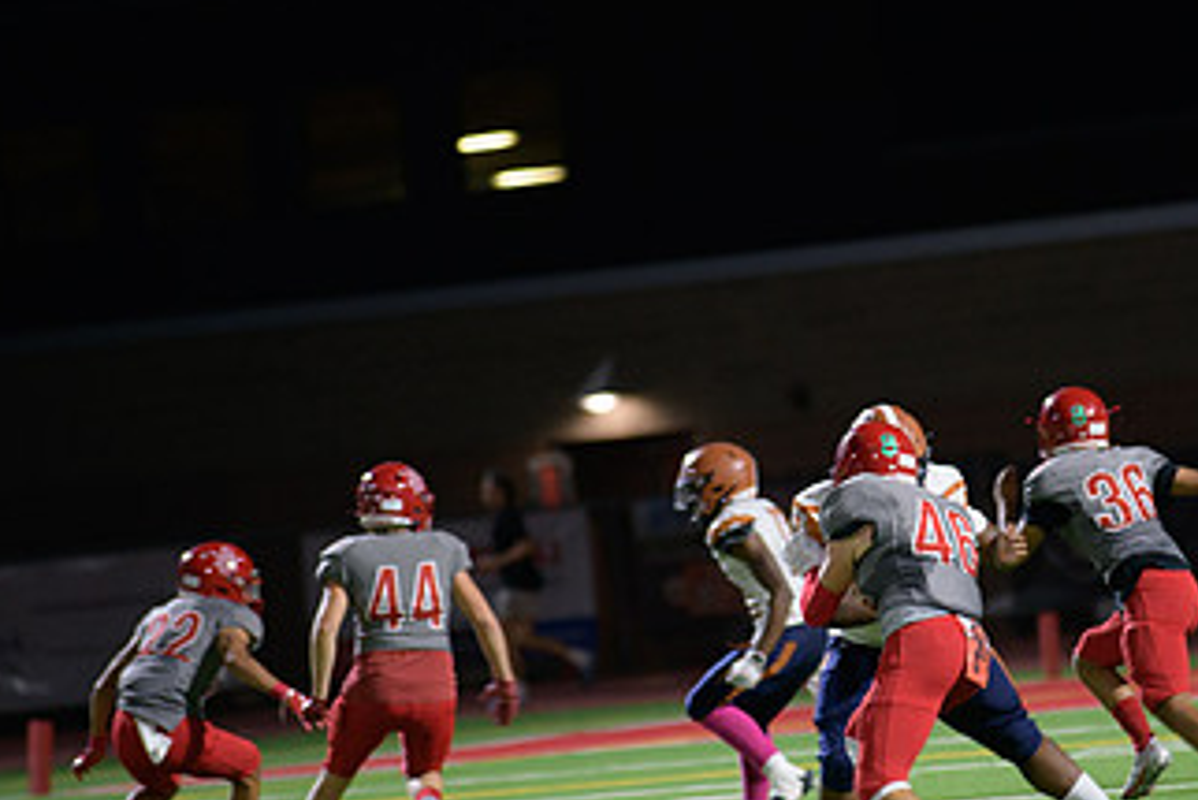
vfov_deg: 3.8
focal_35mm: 360
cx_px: 800
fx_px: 11985
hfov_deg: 5.7
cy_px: 493
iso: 1600
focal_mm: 200
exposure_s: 1/250
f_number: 2.8
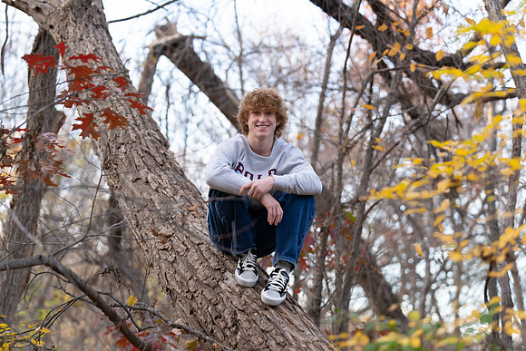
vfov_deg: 15.2
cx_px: 263
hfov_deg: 22.6
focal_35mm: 90
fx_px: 1315
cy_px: 176
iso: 400
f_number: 2.8
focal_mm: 90
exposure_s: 1/320
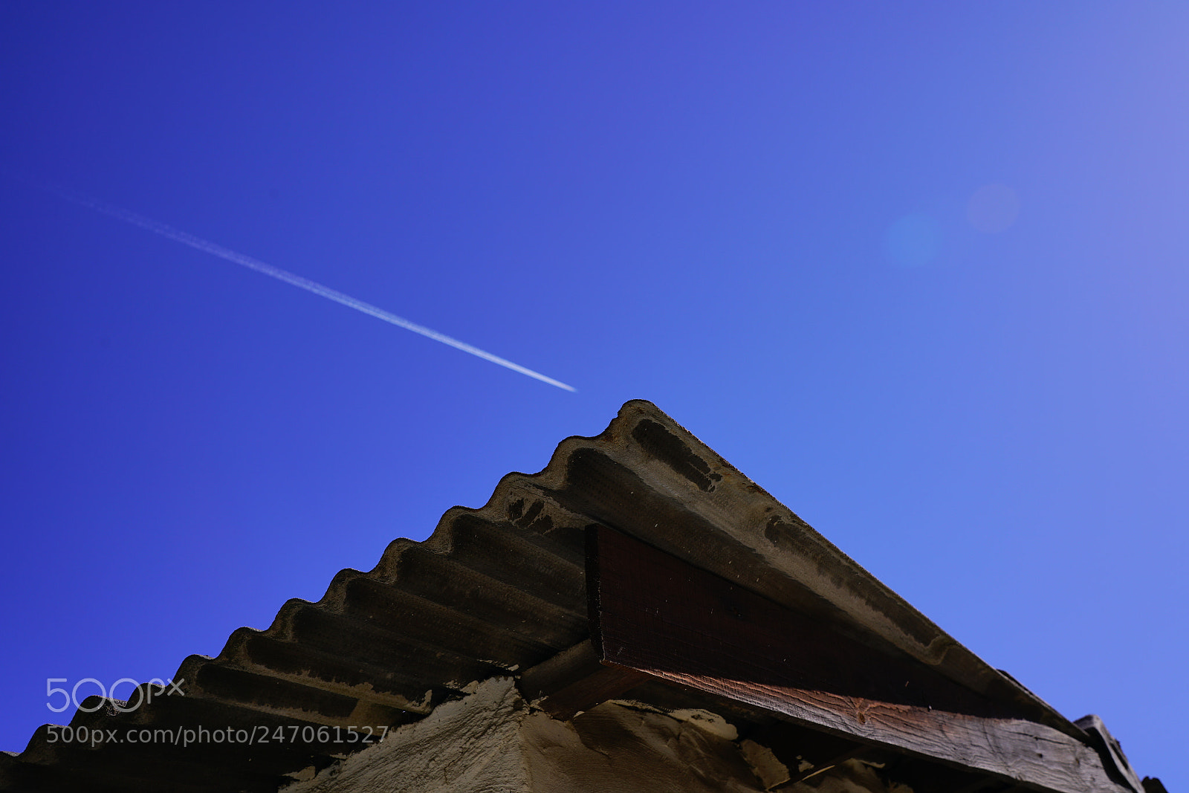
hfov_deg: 49.5
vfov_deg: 34.2
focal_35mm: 39
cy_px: 396
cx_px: 594
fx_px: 1288
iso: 50
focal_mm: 39
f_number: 10
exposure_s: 1/200
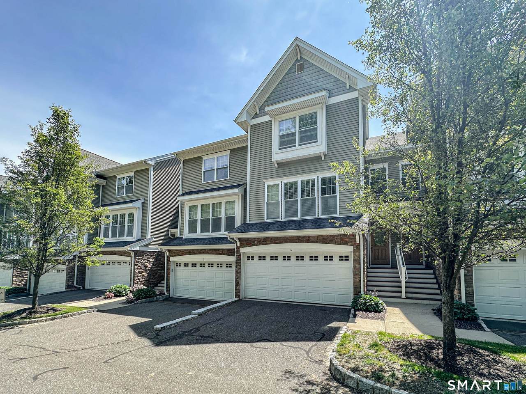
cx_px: 263
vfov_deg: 85.7
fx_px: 213
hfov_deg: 102.1
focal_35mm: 14
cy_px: 197
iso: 40
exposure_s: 1/570
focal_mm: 2.22
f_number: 2.2
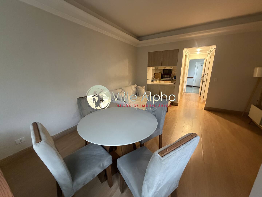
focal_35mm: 14
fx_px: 106
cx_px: 131
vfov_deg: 85.7
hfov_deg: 102.1
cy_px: 98
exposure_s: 1/60
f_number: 2.2
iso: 640
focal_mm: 2.22
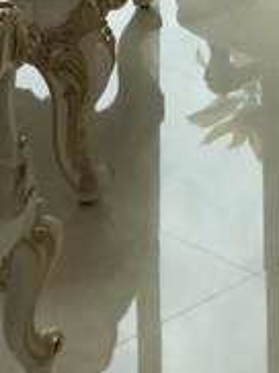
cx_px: 377
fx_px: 1594
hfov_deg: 9.8
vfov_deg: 10.8
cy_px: -596
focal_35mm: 148
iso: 20
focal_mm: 3.99
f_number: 1.8
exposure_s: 1/889
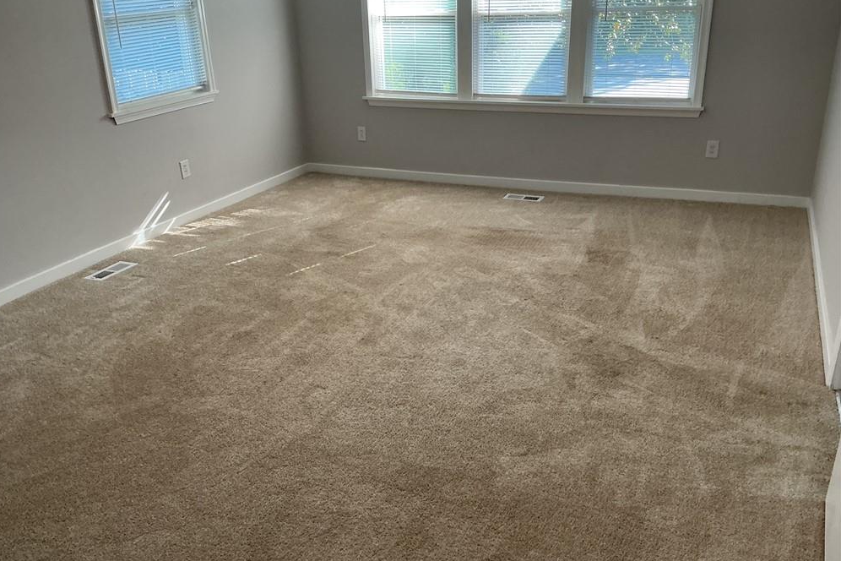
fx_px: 724
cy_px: 279
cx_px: 410
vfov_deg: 42.3
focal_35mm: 31
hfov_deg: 60.3
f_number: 1.8
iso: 64
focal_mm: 3
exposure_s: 1/60
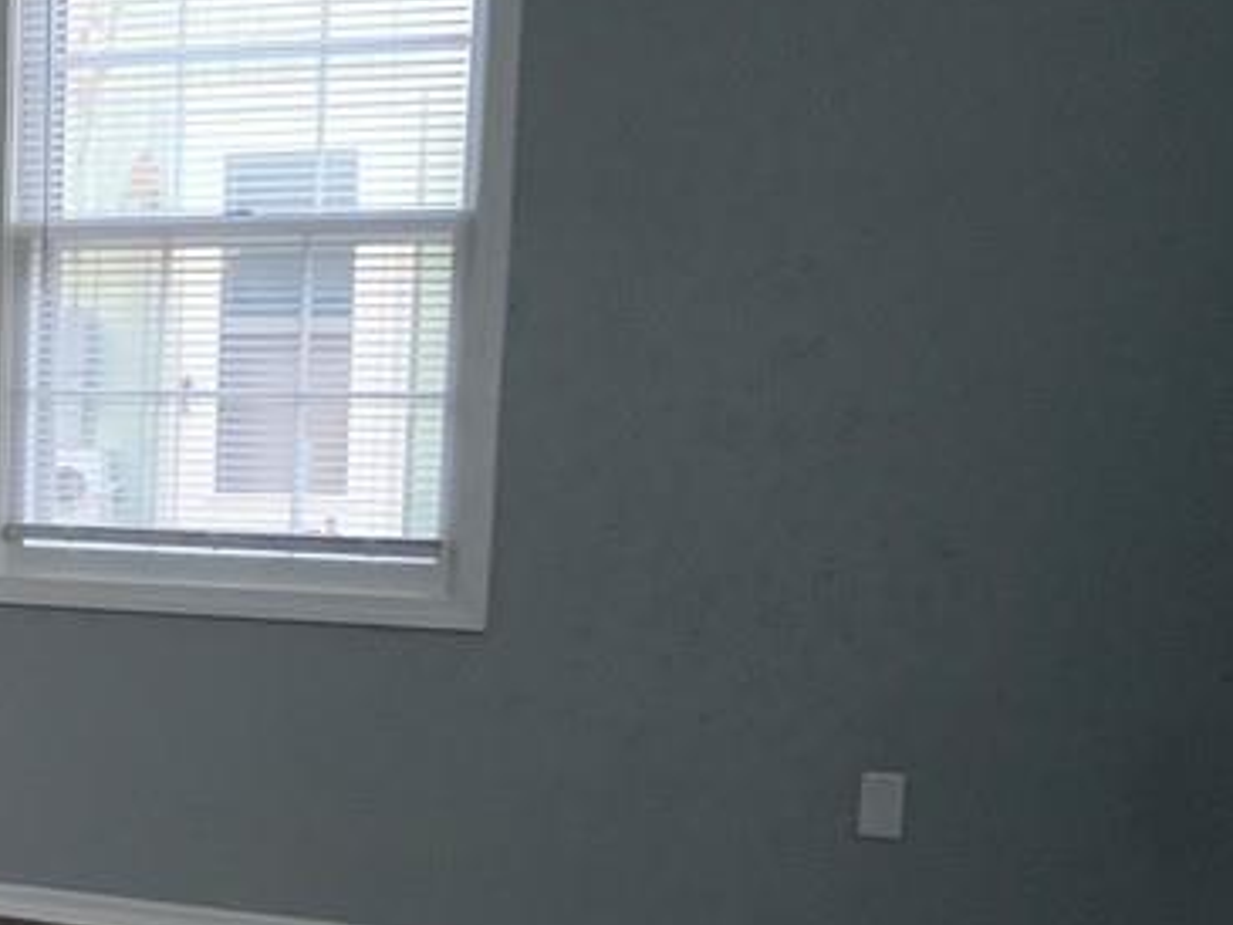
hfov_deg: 23.9
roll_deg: +0.3
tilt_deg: -14.4
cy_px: 817
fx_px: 2601
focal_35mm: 73
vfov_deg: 19.8
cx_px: -301
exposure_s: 1/33
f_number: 1.8
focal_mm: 4.25
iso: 400
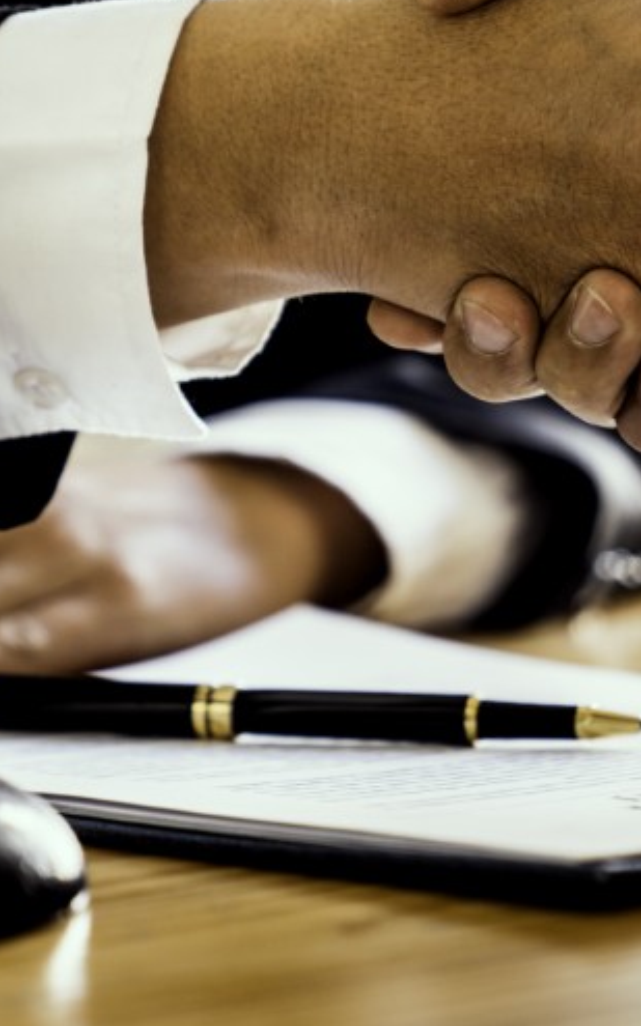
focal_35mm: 166
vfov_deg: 12.6
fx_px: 4644
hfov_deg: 7.9
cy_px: 367
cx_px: 645
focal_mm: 70
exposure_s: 1/100
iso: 125
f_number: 3.2
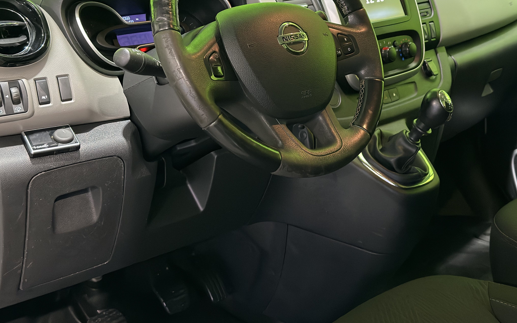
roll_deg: -0.2
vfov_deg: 24.6
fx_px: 733
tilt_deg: -12.6
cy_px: 76
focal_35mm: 52
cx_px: 286
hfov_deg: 38.8
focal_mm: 6.76
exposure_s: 1/33
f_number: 1.78
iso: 320
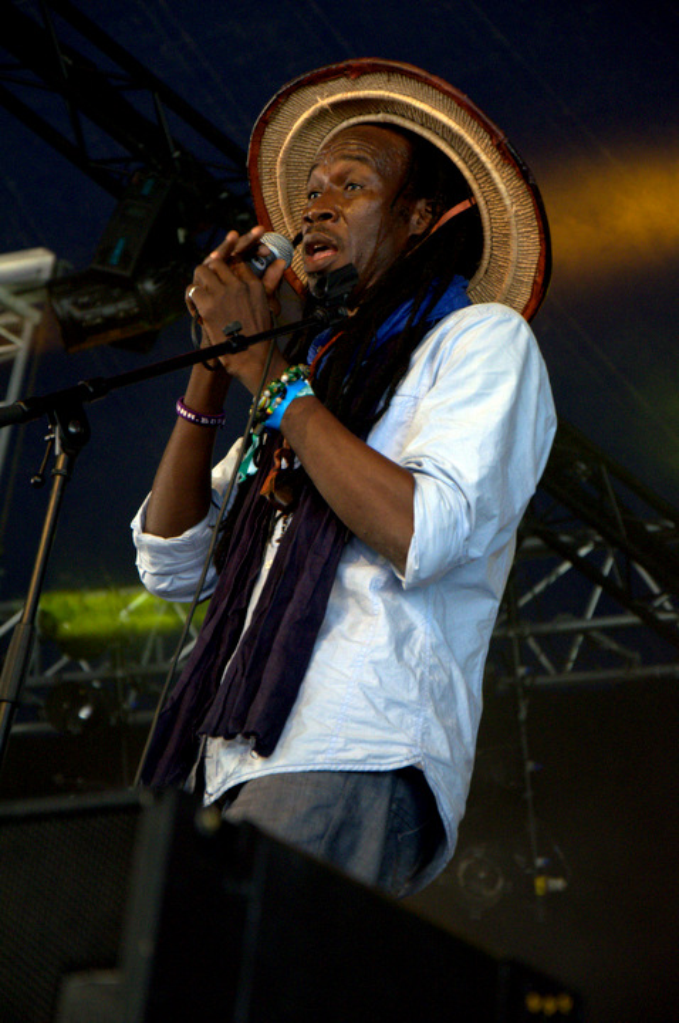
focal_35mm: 128
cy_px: 512
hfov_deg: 10.7
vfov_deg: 16.1
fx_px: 3617
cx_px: 340
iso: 2500
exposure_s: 1/125
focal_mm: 85
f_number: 5.6
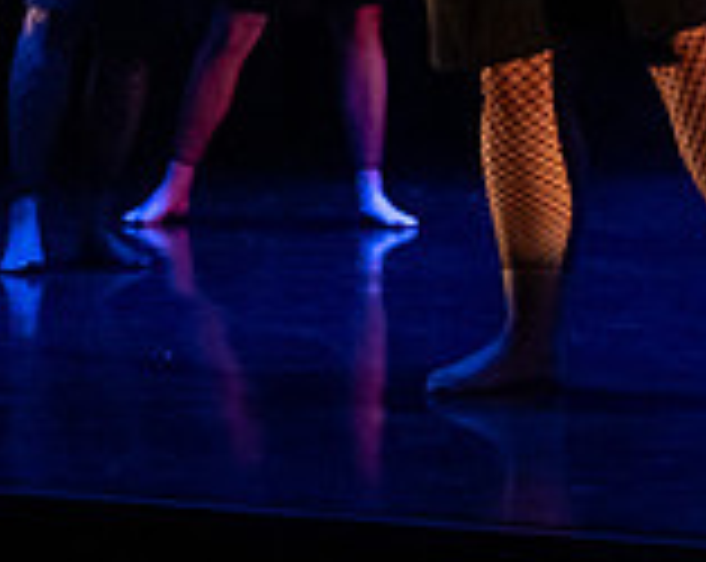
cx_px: -171
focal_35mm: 245
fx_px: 5110
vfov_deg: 6.2
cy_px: -254
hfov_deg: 7.8
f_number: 2.8
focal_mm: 53
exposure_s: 1/250
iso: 4000
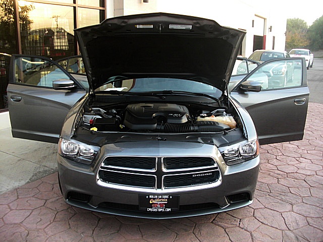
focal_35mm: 36
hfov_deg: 51.4
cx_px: 162
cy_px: 121
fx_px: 336
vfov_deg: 39.7
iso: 100
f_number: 2.8
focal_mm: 6.3
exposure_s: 1/100
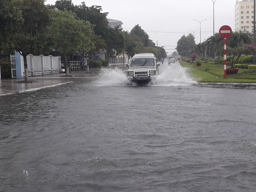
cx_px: 129
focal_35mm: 28
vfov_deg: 49.7
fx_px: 207
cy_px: 95
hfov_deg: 63.5
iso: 40
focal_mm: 3.6
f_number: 1.9
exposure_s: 1/223
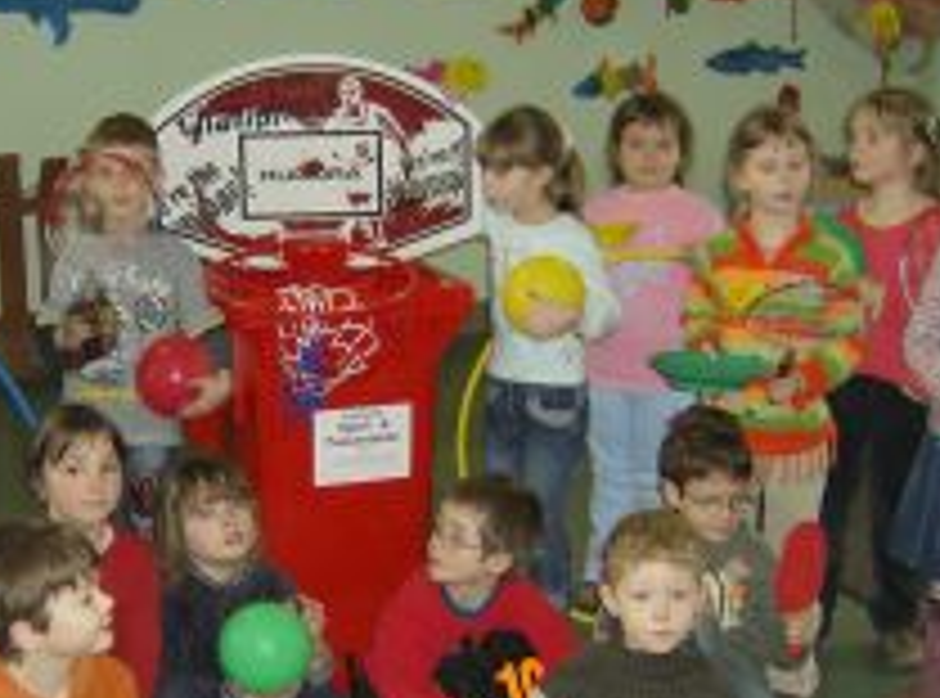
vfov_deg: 21.0
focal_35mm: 69
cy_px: 536
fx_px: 1866
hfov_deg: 28.1
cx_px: 333
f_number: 2.8
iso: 200
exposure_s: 1/60
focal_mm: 6
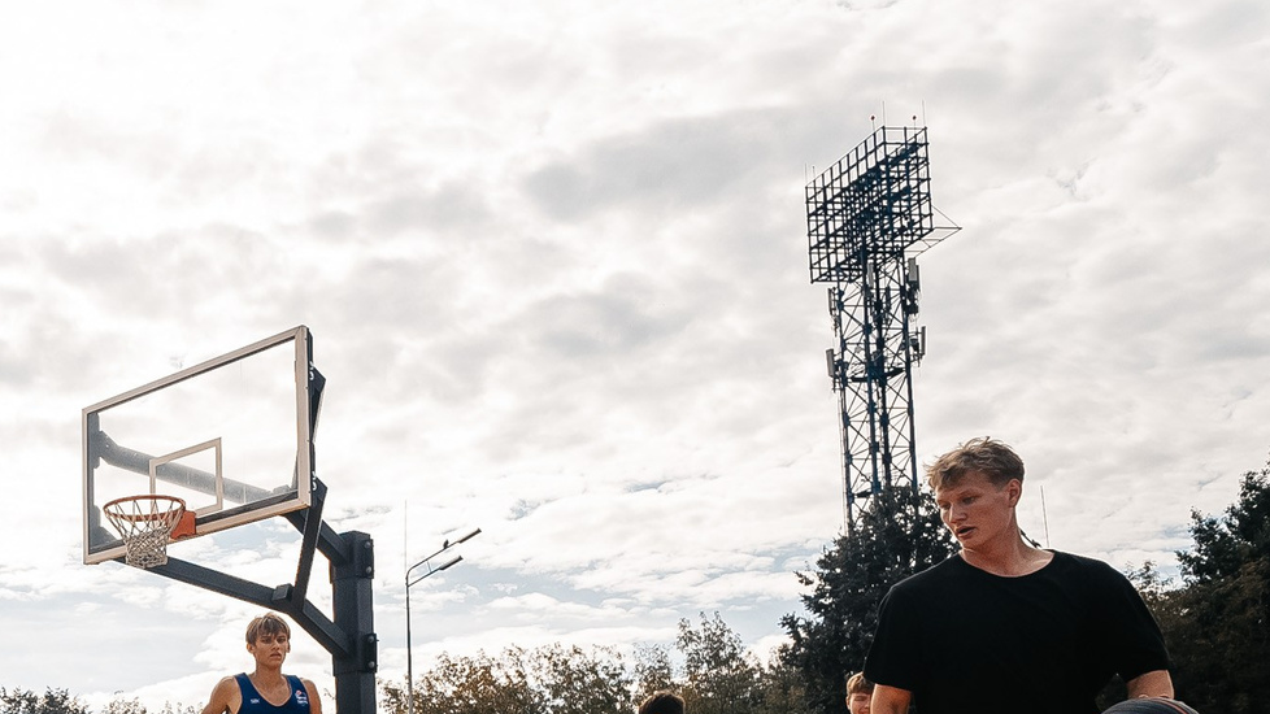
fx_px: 1482
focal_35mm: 44
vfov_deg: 25.2
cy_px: 784
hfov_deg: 38.9
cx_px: -103
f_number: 3.5
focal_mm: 16
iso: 320
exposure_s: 1/5000
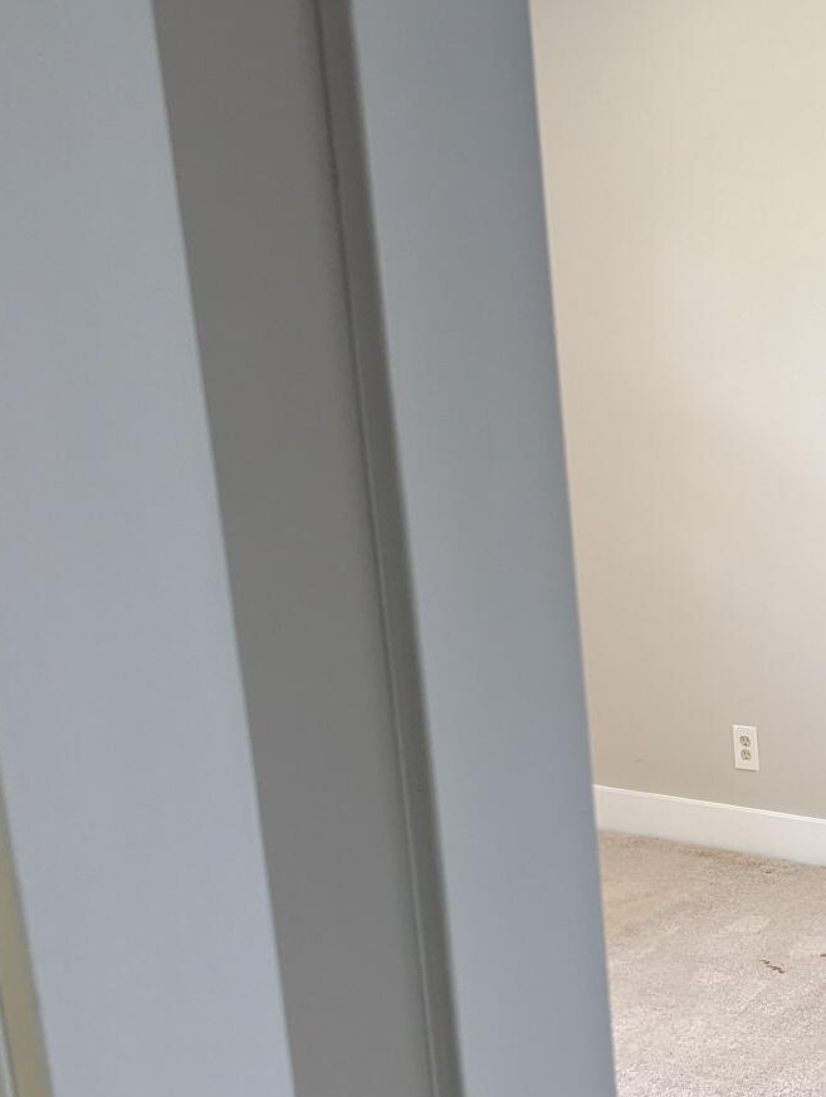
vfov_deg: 34.5
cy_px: 753
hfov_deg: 25.6
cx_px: 770
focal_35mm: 55
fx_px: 1746
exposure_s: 1/55.2
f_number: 1.85
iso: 258
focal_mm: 6.81
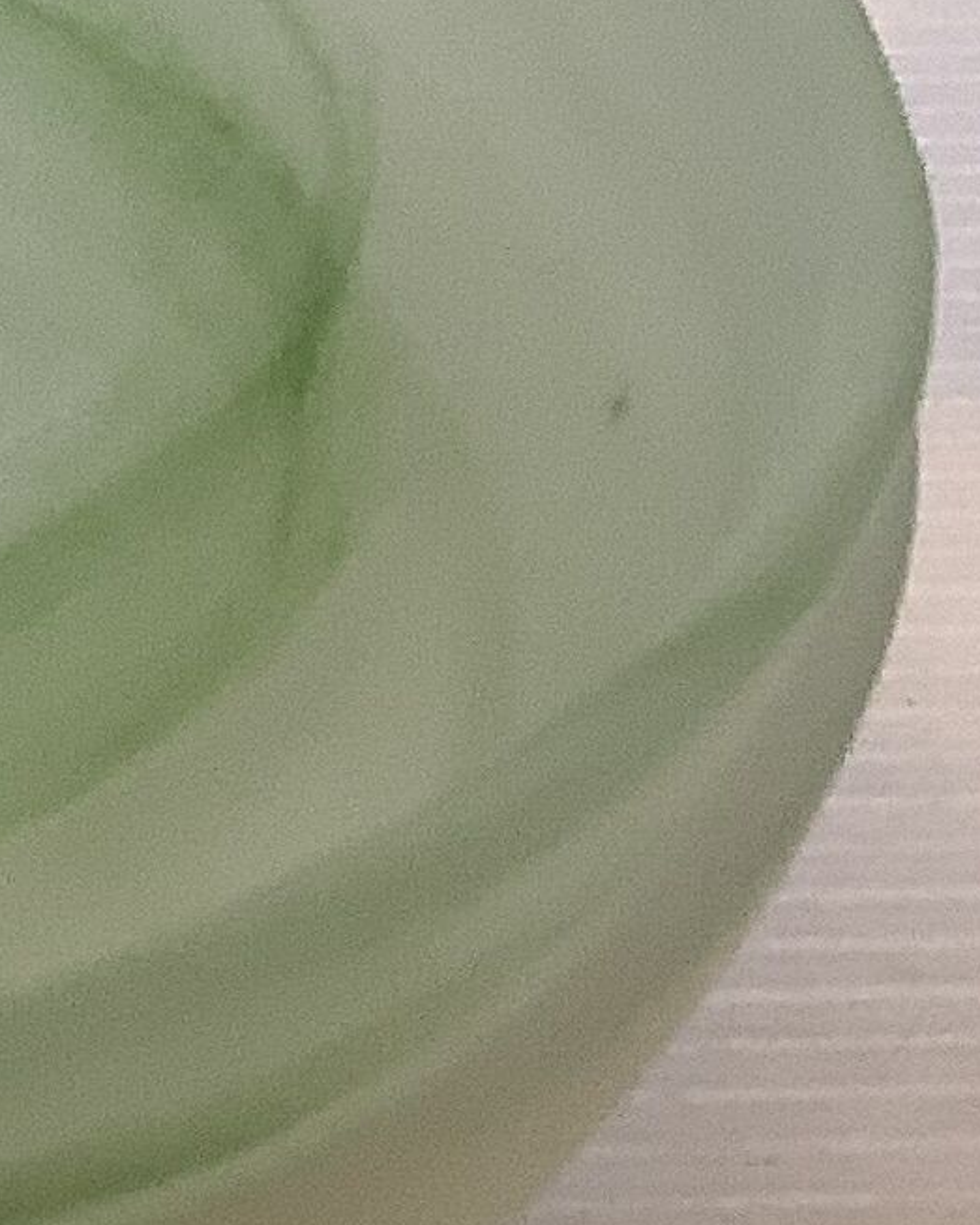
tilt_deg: -31.6
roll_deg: +0.0
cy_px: 603
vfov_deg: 12.8
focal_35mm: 151
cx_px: -1409
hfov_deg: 9.1
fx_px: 5476
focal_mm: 3.3
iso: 50
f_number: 2.4
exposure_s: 1/50
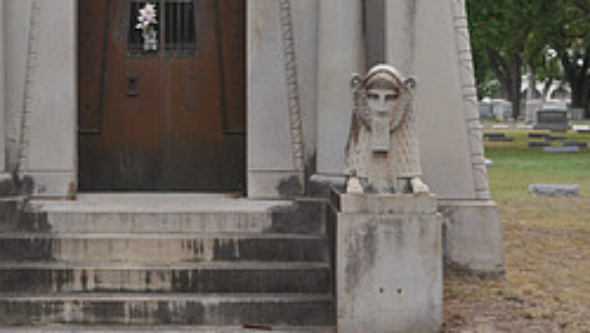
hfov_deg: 19.5
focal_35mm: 109
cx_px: 163
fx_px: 1706
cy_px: 13
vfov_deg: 11.1
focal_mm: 30
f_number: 8
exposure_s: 1/200
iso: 200
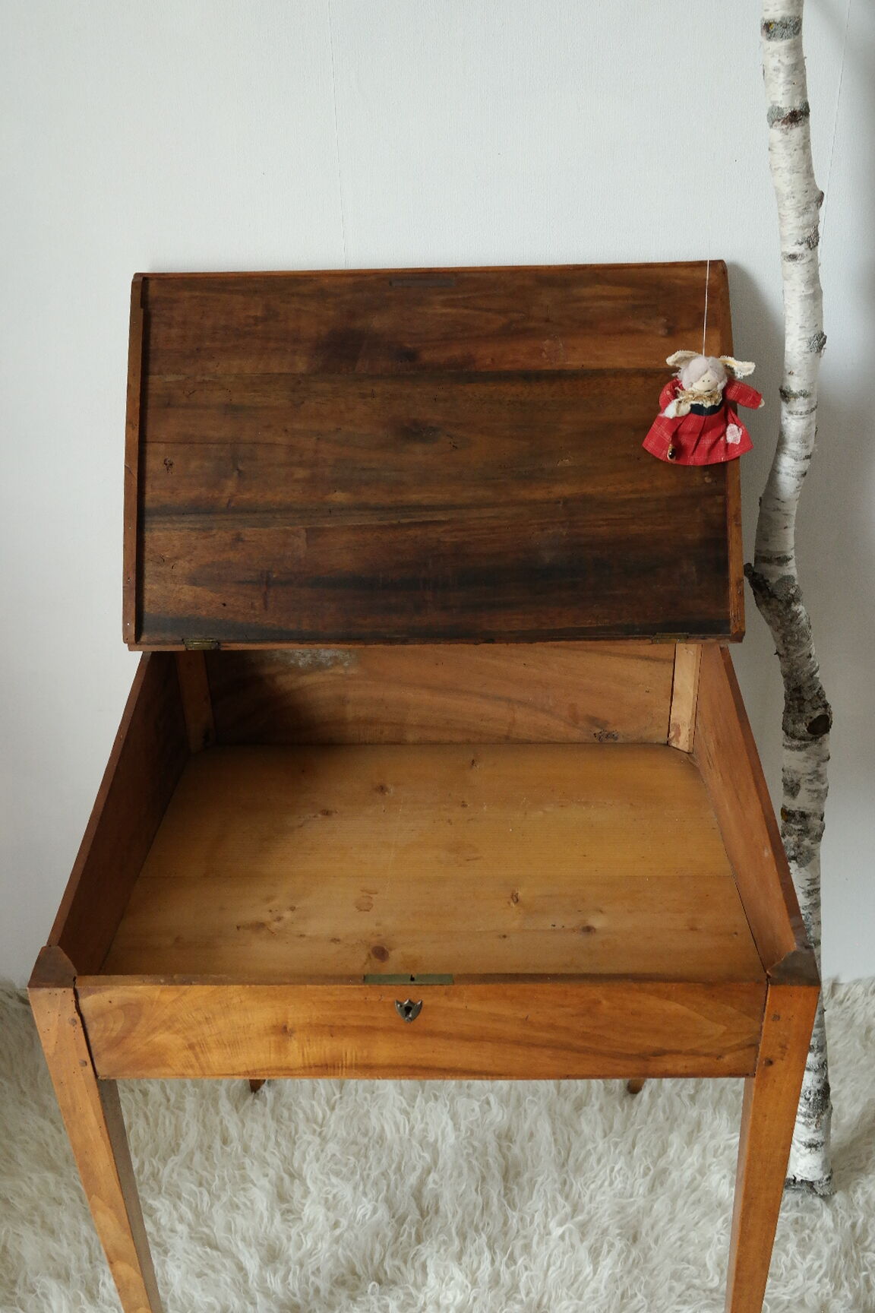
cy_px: 656
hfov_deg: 43.6
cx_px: 438
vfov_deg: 61.9
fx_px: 1094
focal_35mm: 30
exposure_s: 1/50
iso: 1600
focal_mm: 20
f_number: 5.6
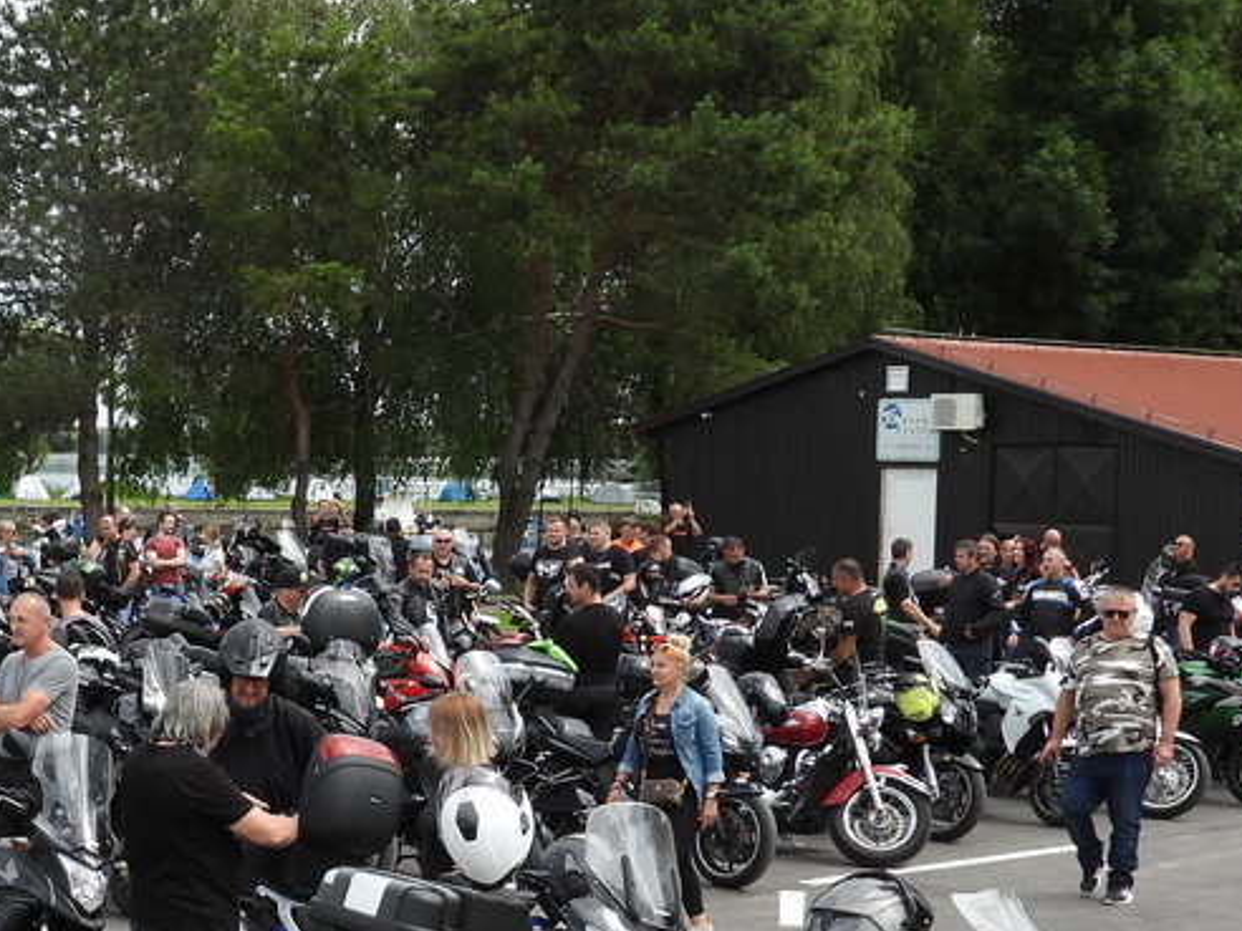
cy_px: 782
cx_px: 169
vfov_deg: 18.7
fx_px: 2799
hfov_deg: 24.4
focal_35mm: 78
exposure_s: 1/1000
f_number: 3.2
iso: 100
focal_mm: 5.8
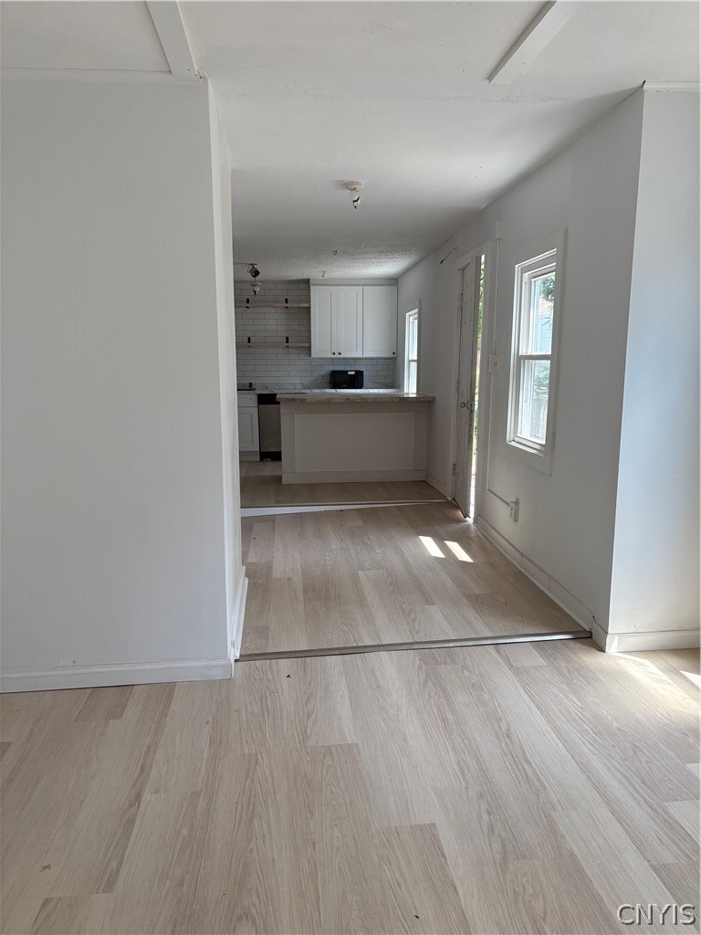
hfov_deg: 53.1
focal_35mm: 26
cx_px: 350
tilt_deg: -7.1
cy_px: 468
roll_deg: -0.5
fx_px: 702
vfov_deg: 67.3
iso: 80
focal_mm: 5.96
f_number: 1.6
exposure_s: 1/242
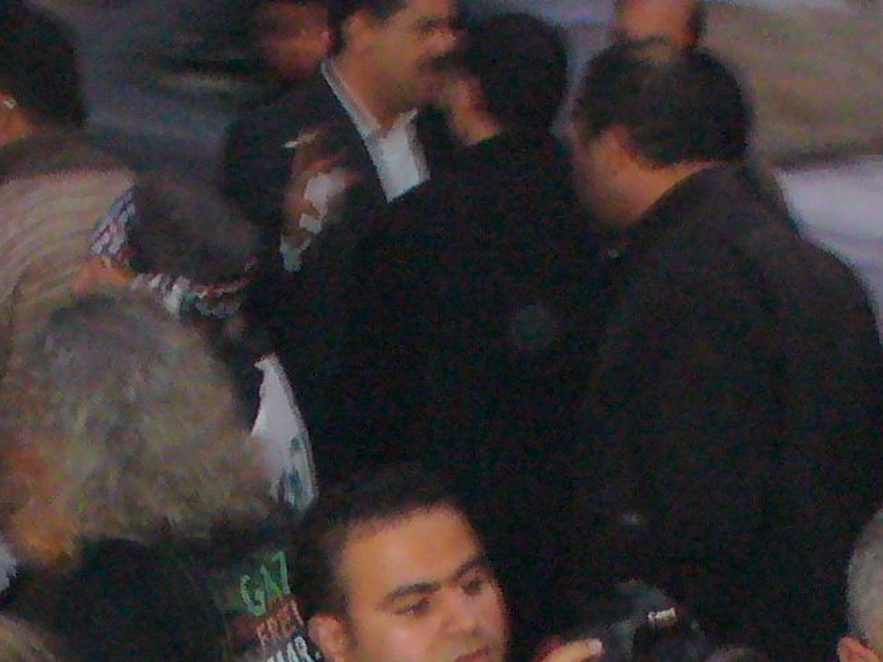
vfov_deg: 8.9
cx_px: 392
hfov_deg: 12.4
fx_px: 4055
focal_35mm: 159
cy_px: 1176
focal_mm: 6.1
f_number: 2.8
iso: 200
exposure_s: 1/8
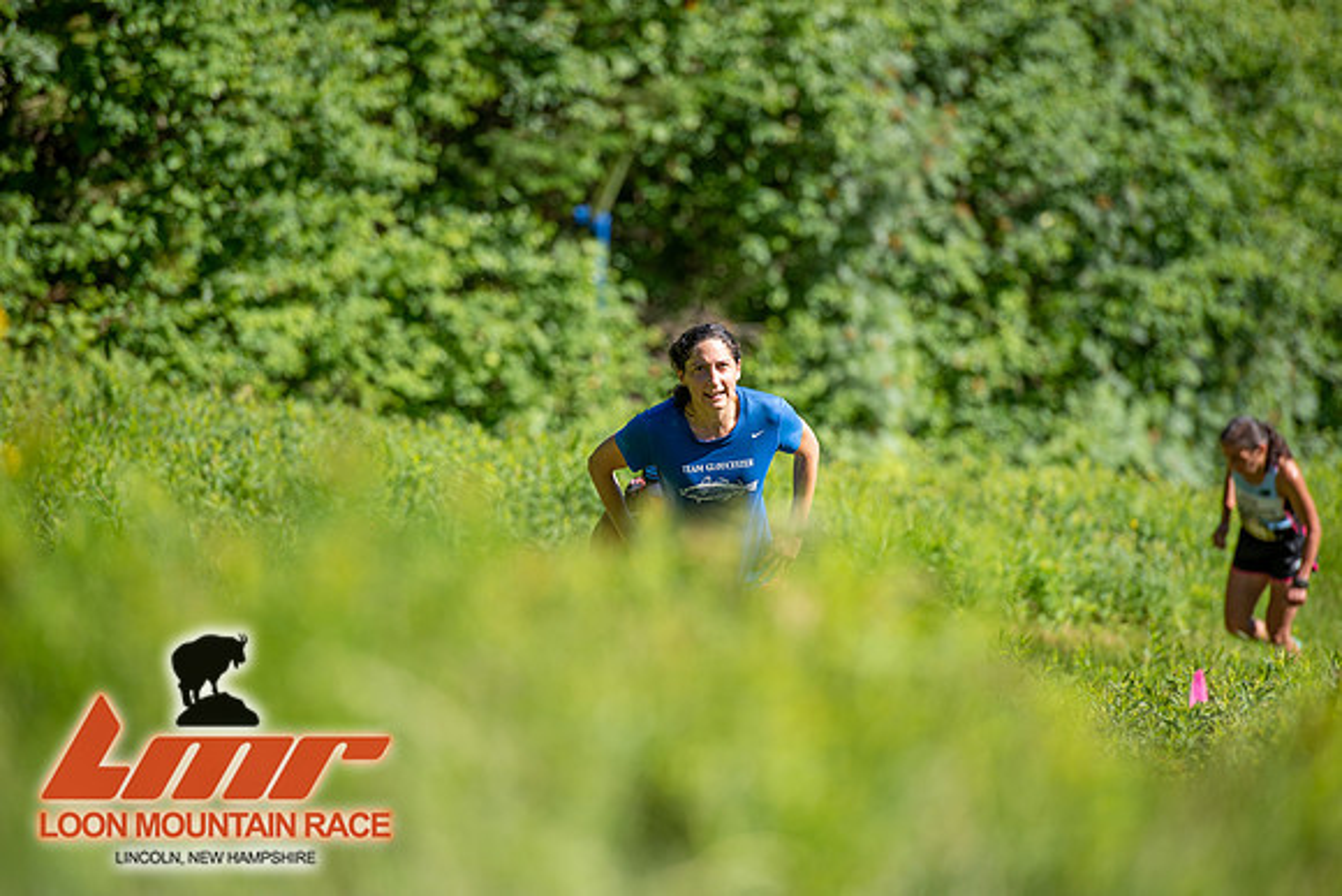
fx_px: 7457
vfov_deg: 6.9
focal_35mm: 200
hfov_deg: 10.3
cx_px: 671
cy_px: 448
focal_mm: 200
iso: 100
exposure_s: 1/640
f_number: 3.5
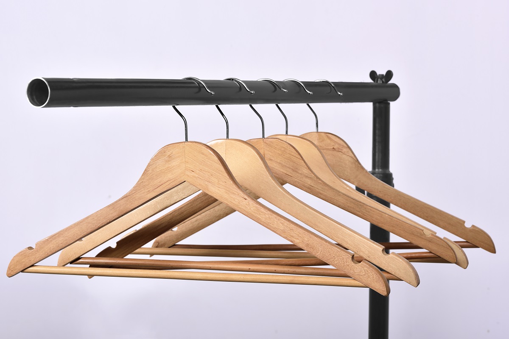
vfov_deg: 15.2
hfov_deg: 22.6
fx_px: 1272
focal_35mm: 90
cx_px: 254
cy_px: 170
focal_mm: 90
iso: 100
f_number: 14
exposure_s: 1/160
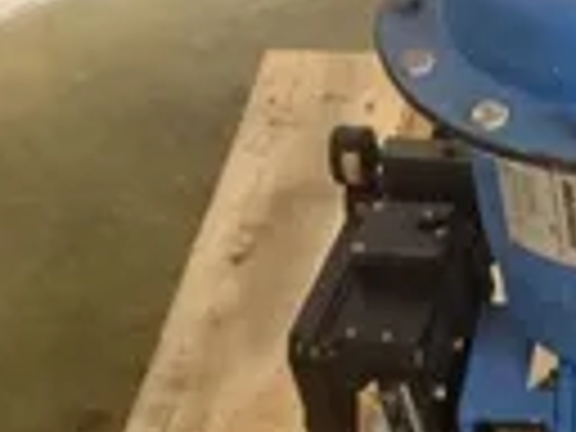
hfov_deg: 16.5
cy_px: 328
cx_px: 850
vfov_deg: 13.5
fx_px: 1814
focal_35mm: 109
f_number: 2.4
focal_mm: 4.28
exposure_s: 1/20
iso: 320
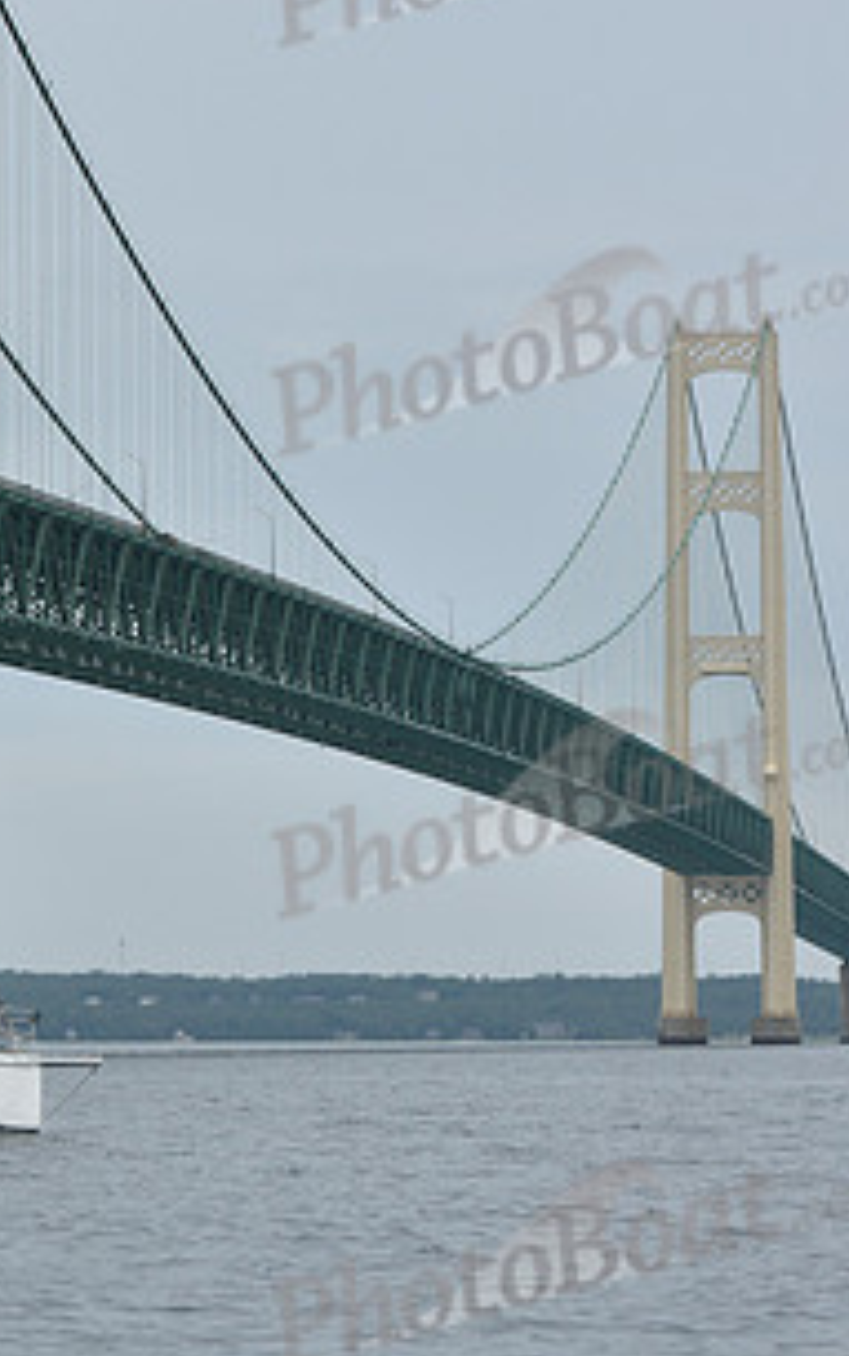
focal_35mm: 190
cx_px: 44
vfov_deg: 11.0
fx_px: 7024
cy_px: 634
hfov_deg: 6.9
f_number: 8
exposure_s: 1/800
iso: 250
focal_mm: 98
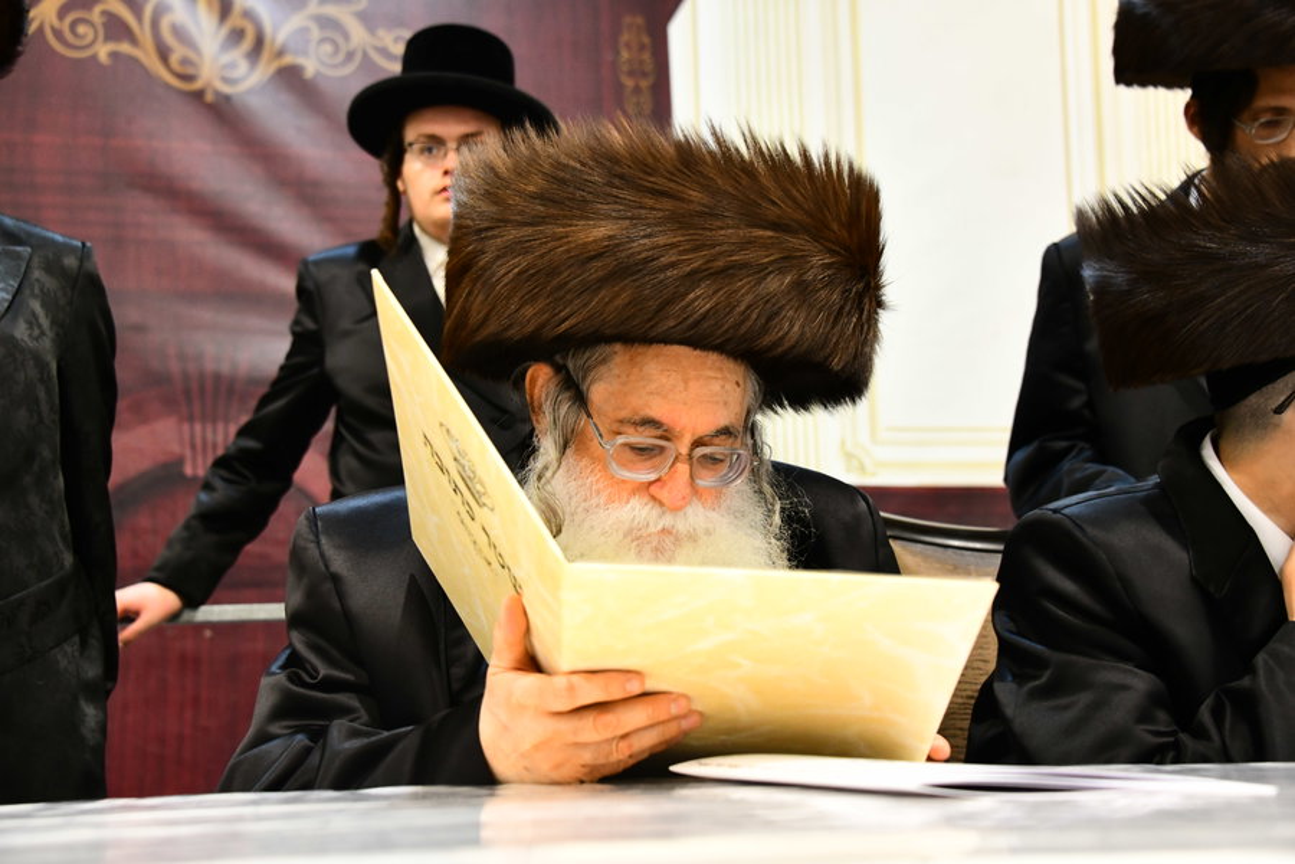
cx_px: 648
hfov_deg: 39.6
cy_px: 432
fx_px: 1798
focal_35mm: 50
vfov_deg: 27.0
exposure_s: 1/160
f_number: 5.6
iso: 3200
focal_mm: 50
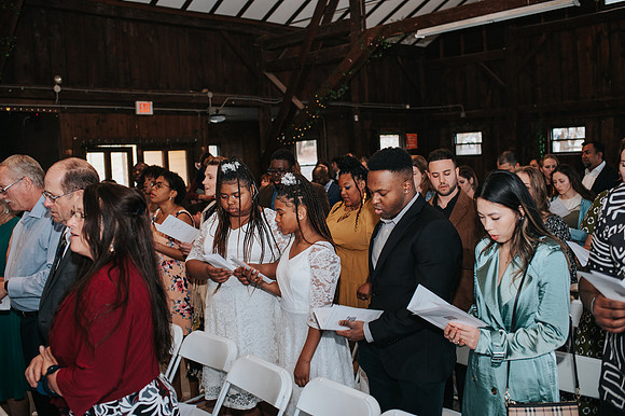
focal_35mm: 35
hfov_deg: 54.5
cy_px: 208
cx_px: 312
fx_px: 607
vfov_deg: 37.8
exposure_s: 1/160
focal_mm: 35
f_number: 2.8
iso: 1000
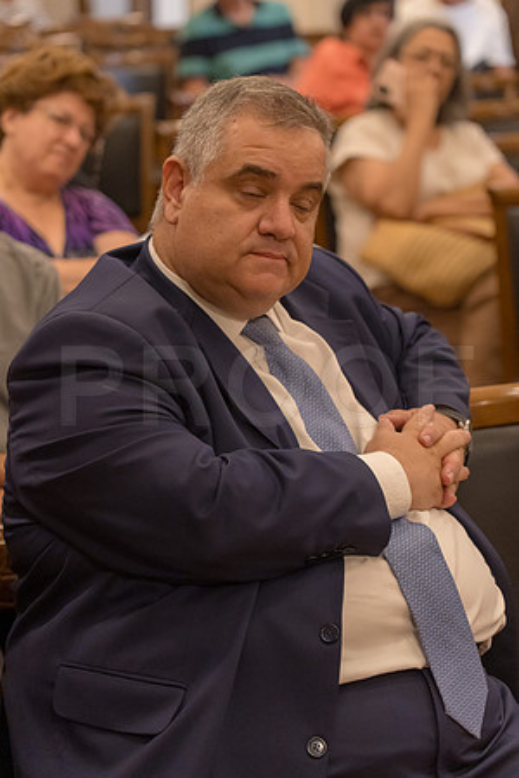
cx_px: 260
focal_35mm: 105
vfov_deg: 19.5
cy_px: 389
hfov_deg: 13.0
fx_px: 2270
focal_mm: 105
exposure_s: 1/125
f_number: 4
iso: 5000
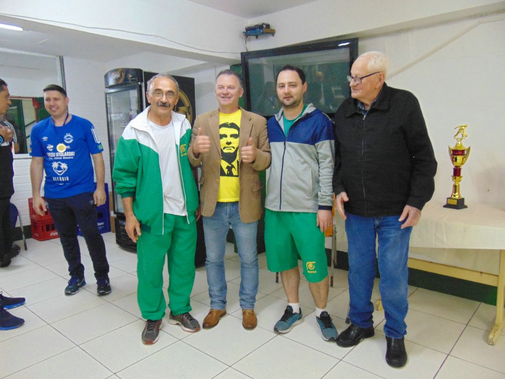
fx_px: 365
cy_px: 190
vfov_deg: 54.9
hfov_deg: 69.4
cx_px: 252
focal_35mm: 25
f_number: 3
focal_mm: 4.5
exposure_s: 1/30
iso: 400
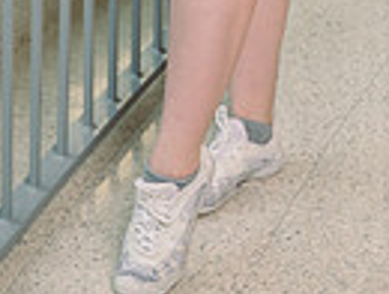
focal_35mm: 163
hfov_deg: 12.1
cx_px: 147
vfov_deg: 8.5
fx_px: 1835
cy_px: -351
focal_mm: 49
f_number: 4.5
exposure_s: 1/250
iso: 200
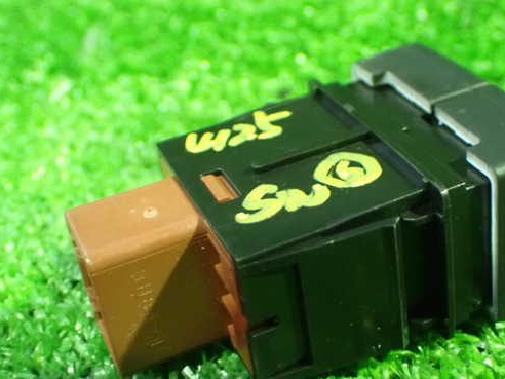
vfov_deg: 24.0
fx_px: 890
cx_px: 297
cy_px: 198
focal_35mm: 61
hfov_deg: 31.6
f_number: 3.2
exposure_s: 1/15
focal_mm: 9.01
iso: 1600
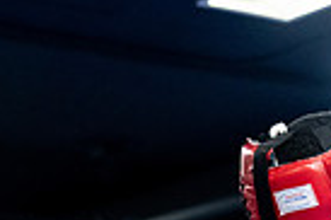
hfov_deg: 9.7
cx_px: 447
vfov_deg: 6.4
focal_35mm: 208
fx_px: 1910
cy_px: 446
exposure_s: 1/1000
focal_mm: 49
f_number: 2.8
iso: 8000
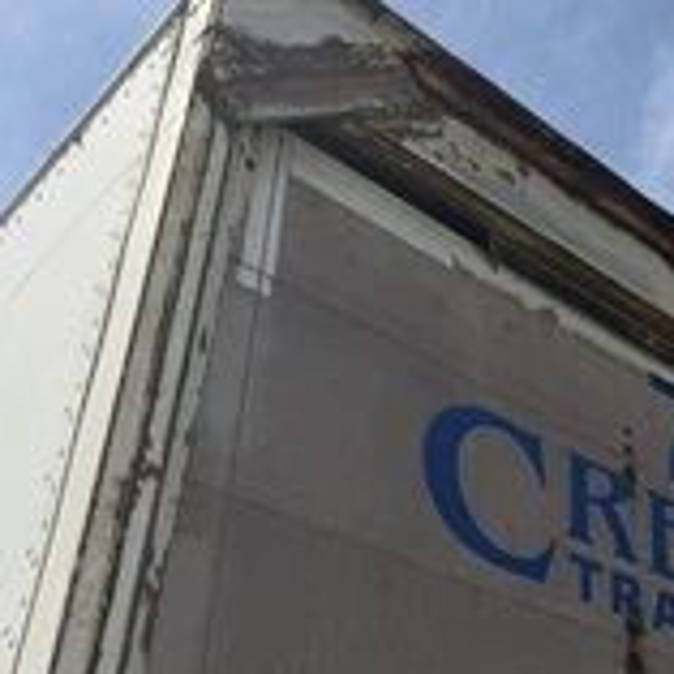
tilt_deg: +35.5
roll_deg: +7.3
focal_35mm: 54
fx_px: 1190
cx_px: 751
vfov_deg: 31.3
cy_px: 472
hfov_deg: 28.6
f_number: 1.78
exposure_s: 1/4405
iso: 80
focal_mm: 6.76
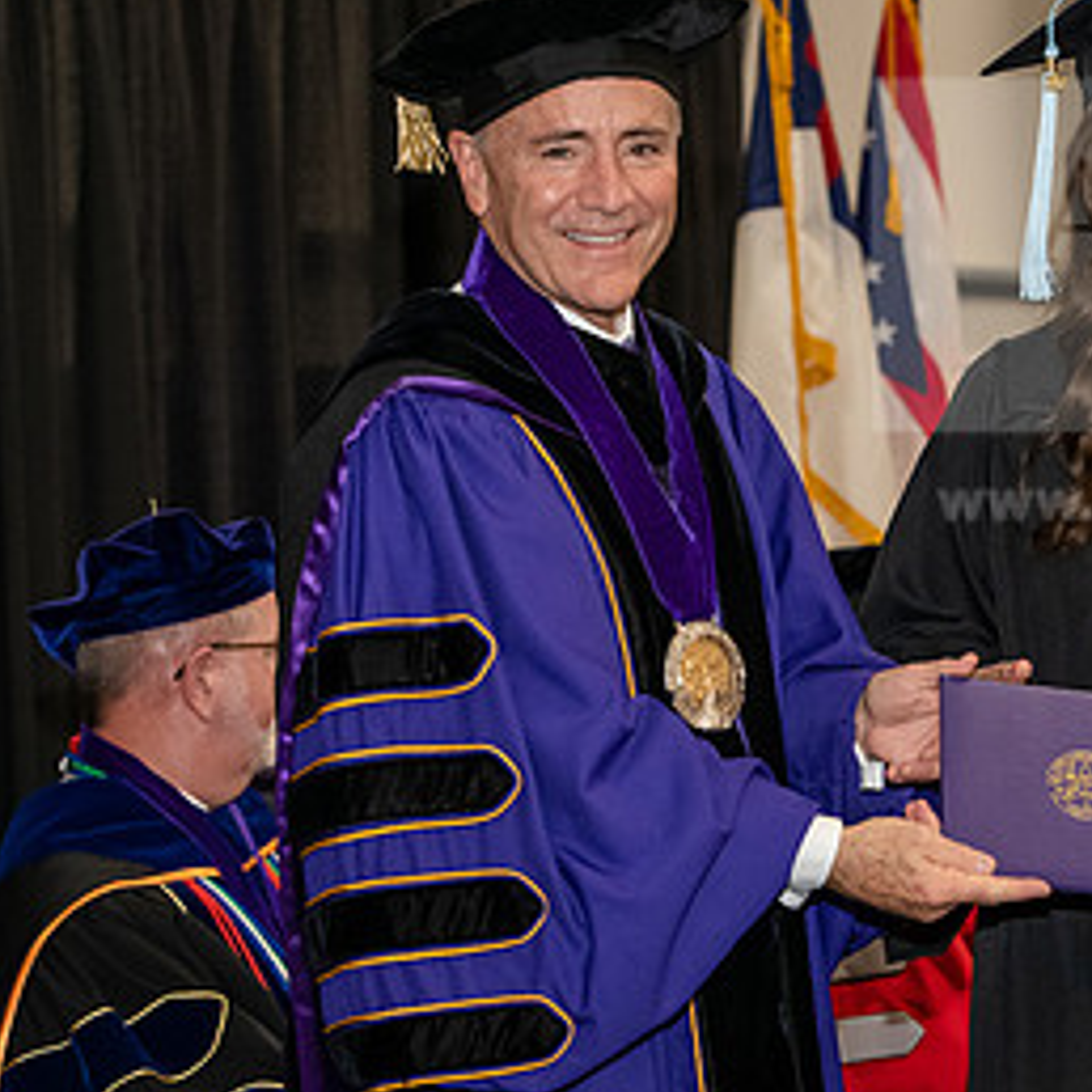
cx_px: 745
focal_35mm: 134
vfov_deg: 13.0
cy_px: 590
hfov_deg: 13.0
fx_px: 4783
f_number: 5
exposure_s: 1/200
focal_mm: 70
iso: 2500
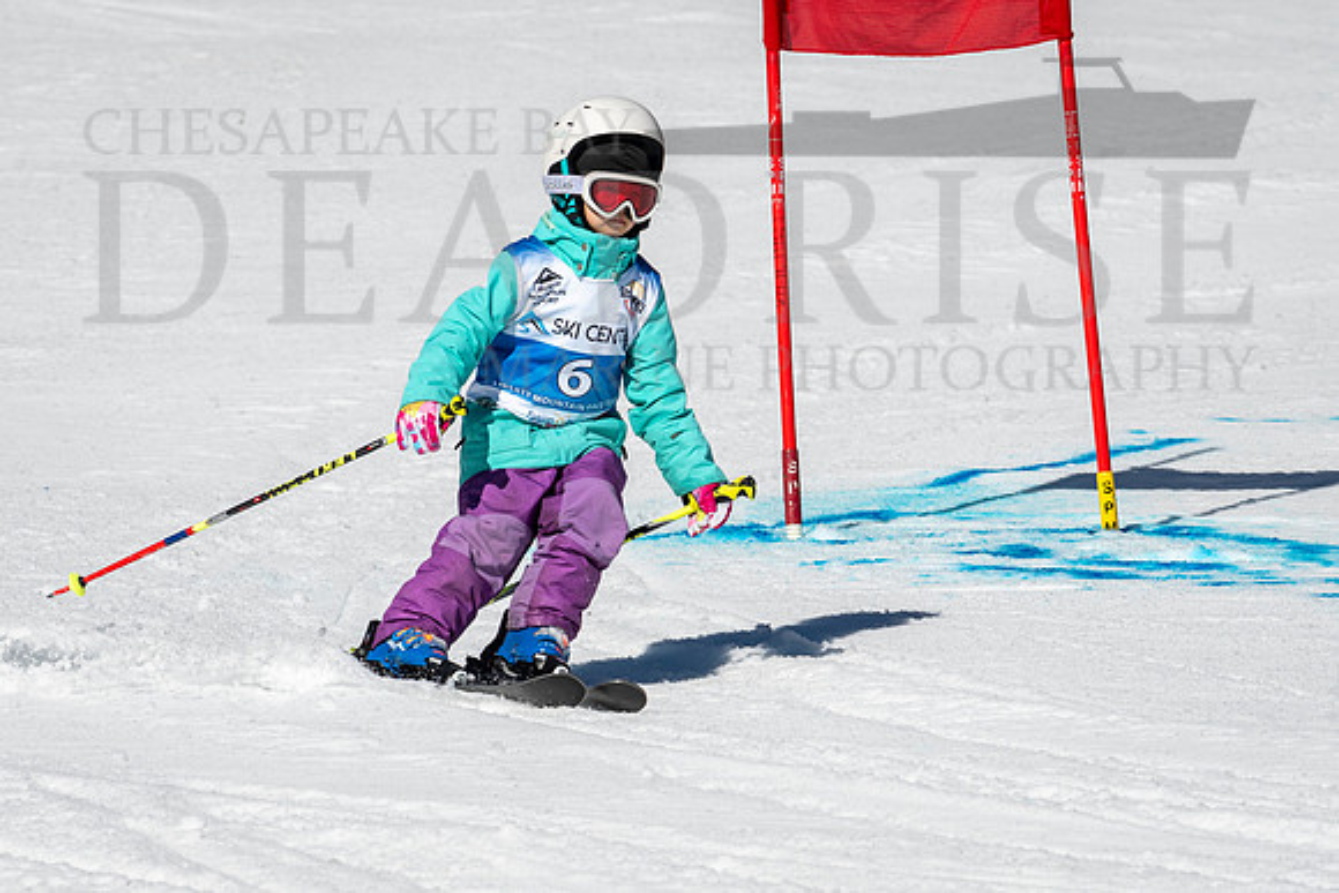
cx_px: 590
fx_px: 29085
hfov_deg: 2.6
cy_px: 460
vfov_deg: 1.8
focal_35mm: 782
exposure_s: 1/2000
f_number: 8
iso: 200
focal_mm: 400
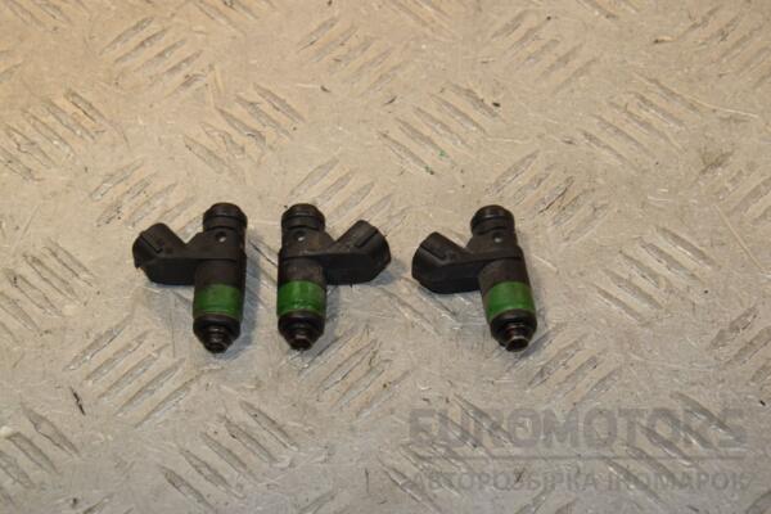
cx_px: 386
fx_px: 2409
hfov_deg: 18.2
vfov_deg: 12.2
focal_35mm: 112
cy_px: 257
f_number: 9
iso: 800
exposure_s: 1/200
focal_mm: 75
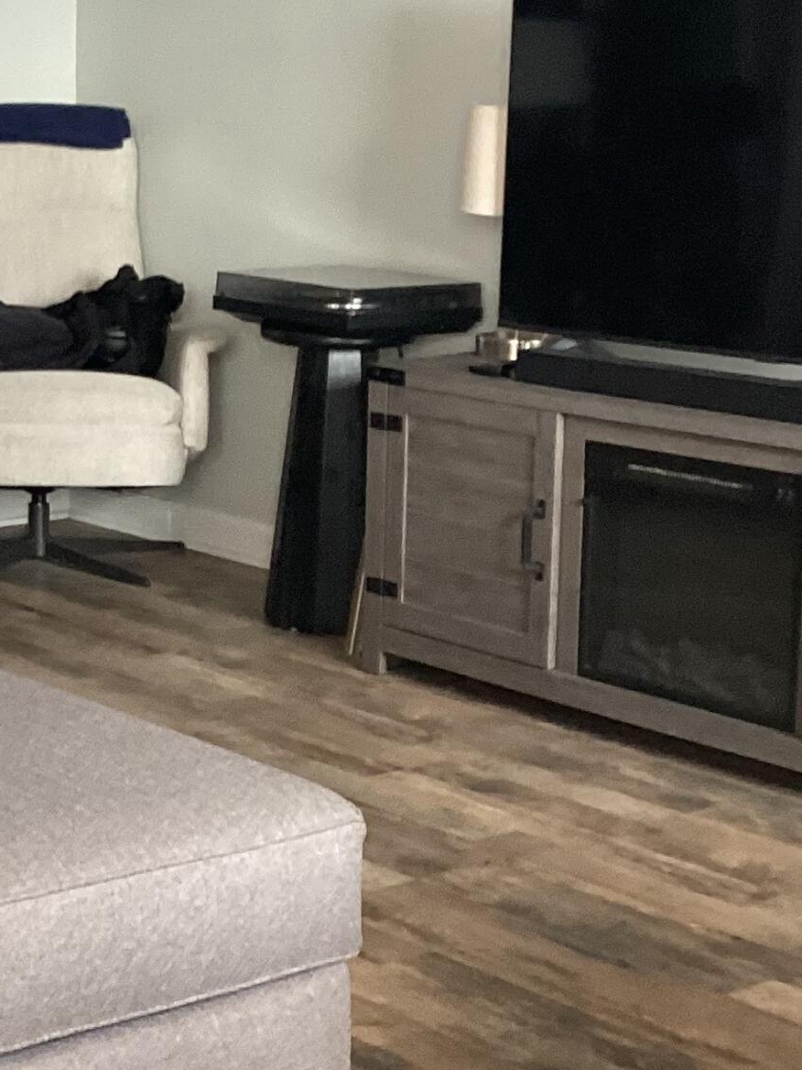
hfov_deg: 17.3
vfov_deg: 23.6
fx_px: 2564
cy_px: 495
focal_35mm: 83
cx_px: -22
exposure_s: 1/60
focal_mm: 3.3
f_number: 2.4
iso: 160
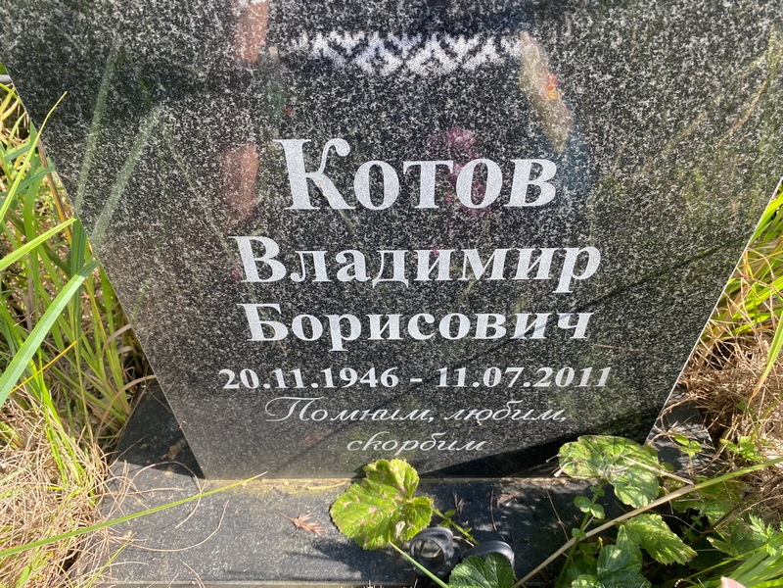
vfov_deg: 53.1
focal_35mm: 26
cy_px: 294
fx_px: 588
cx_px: 392
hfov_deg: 67.3
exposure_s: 1/276
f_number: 1.8
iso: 32
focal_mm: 4.25
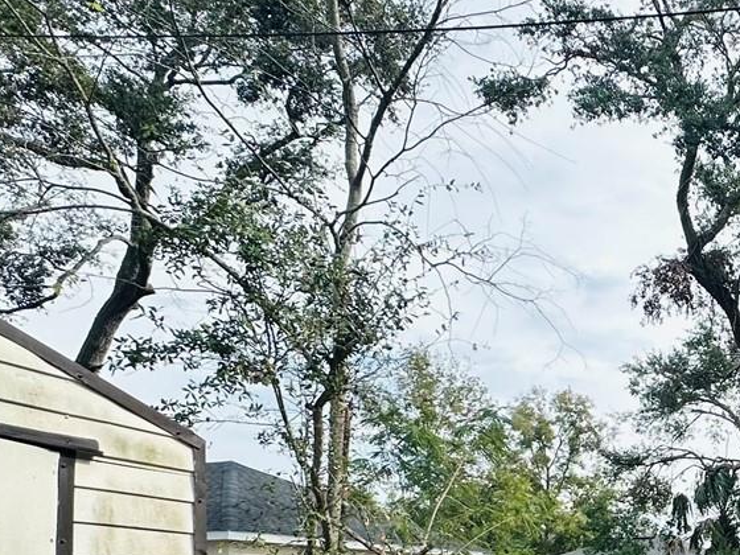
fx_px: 855
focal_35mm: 40
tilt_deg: +3.1
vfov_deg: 33.1
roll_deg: +0.9
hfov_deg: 37.5
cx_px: 851
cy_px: 551
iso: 40
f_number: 2.2
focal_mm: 2.22
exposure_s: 1/678
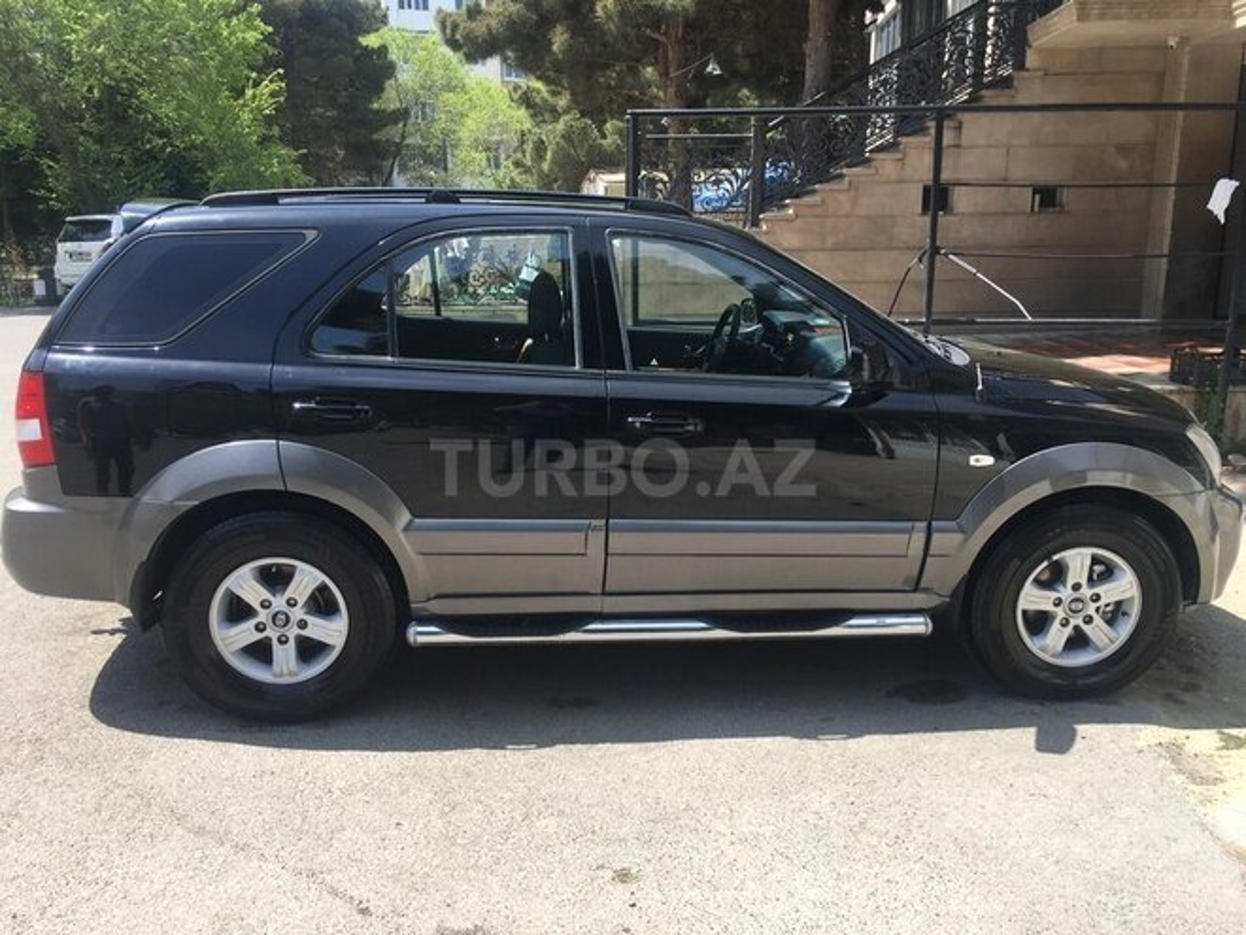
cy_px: 468
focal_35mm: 29
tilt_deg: -12.0
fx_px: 1044
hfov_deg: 61.7
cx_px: 623
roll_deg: +0.6
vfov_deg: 48.2
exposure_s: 1/718
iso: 25
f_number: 2.2
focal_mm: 4.15
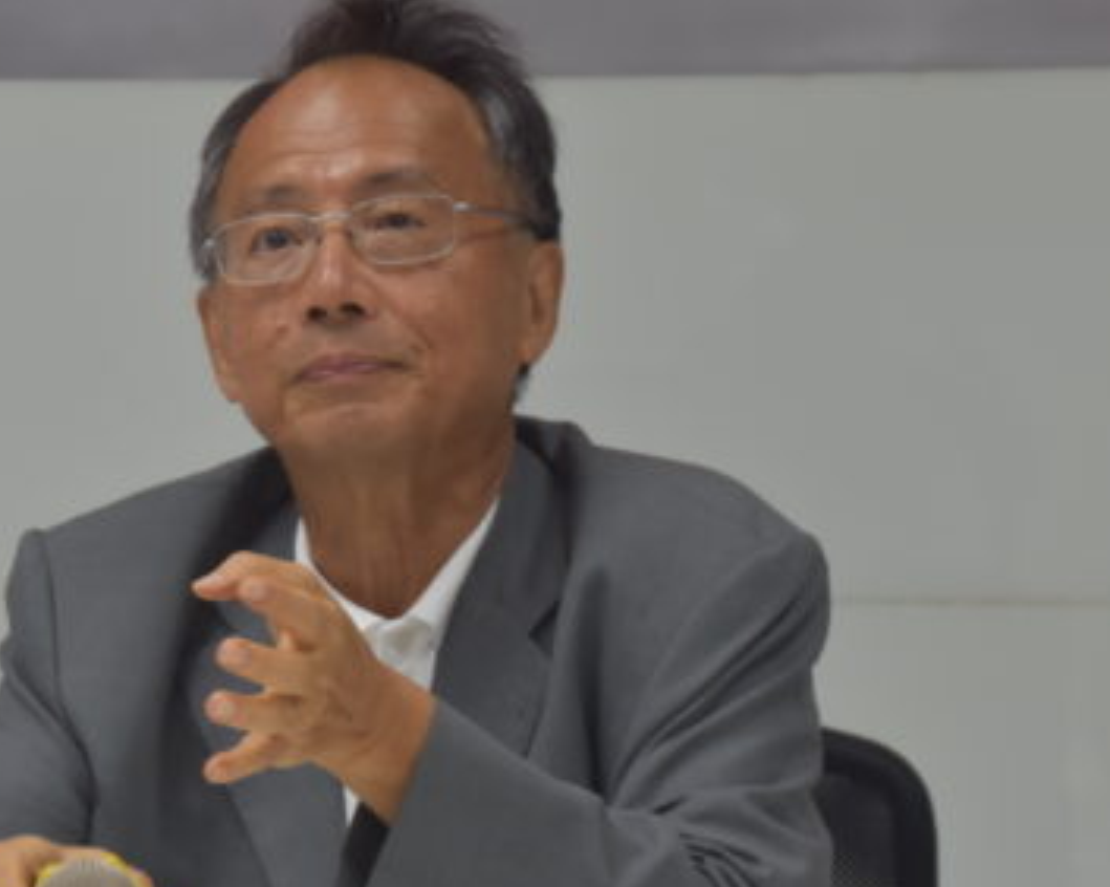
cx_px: 327
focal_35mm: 229
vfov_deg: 6.7
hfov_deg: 8.4
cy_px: 425
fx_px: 7519
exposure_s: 1/60
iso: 560
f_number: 5.6
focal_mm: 92
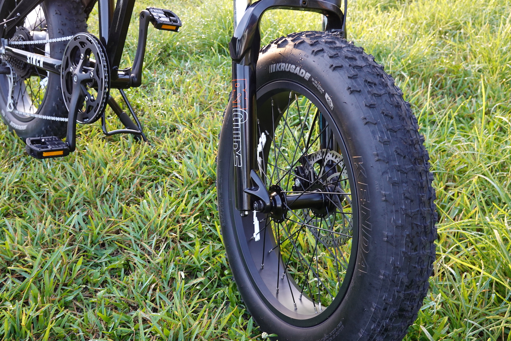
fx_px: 525
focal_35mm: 37
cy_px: 170
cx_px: 256
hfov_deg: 51.9
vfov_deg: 35.9
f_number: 3.5
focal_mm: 13.84
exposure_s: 1/40
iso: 200
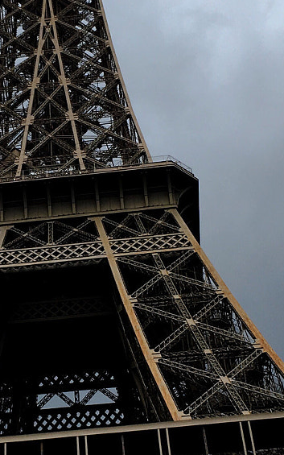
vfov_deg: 23.8
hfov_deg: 14.9
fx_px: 1078
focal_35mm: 87
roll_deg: +1.9
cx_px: 58
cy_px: 253
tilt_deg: +41.7
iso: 25
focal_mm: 4.15
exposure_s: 1/1748
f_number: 2.2
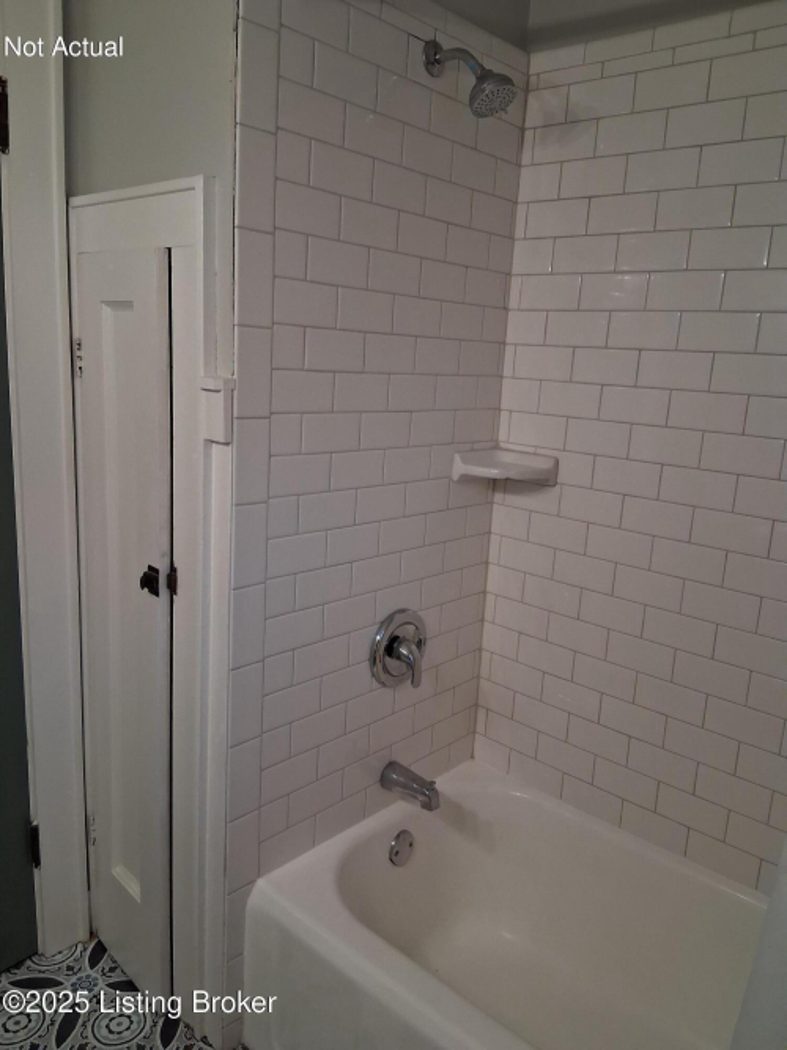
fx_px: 788
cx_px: 394
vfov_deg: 67.3
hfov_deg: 53.0
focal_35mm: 26
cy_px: 525
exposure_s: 1/120
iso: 400
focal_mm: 3.98
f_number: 1.8
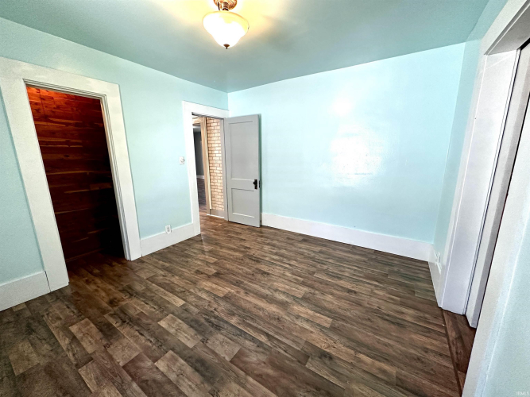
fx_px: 214
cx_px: 265
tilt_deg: -12.0
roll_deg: +0.5
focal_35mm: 14
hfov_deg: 102.1
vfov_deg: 85.7
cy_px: 198
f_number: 2.2
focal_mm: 2.22
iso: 250
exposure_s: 1/120
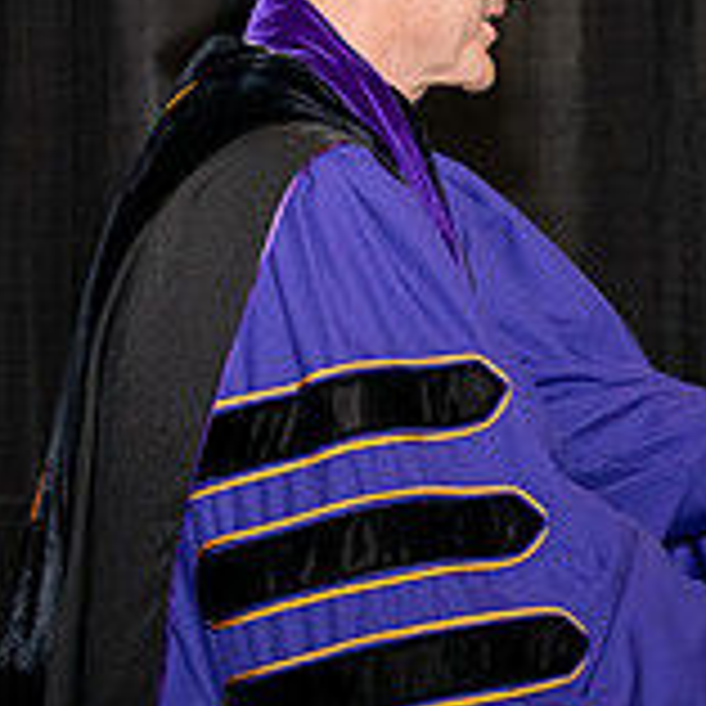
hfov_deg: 6.9
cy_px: 357
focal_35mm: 251
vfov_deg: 7.0
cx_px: 976
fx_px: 5792
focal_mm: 80
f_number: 5.6
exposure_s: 1/200
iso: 2000
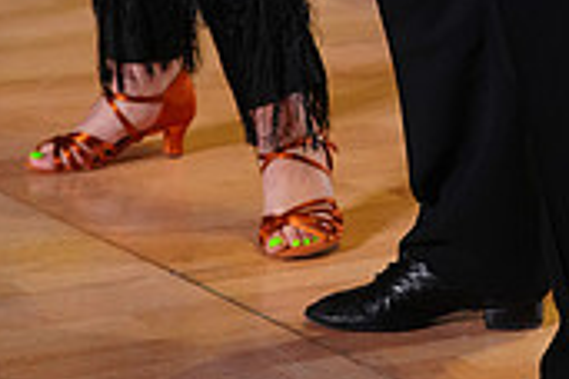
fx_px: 3746
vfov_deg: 5.6
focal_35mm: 237
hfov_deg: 8.7
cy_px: -436
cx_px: 334
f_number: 4
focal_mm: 70
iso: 2500
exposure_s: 1/400
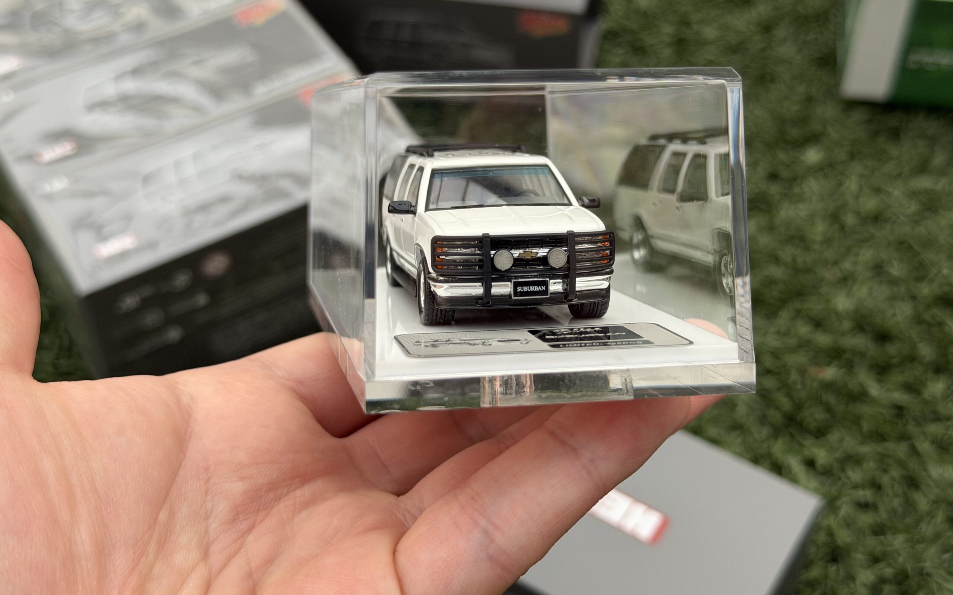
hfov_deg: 39.6
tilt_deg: -46.4
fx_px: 1325
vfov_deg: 25.3
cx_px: 477
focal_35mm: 51
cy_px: 256
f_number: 1.78
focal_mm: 6.76
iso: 64
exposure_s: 1/606
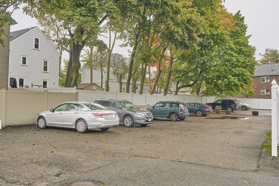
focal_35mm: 31
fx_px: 240
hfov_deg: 60.3
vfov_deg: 42.3
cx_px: 140
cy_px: 93
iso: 400
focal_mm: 31
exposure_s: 1/200
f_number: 8
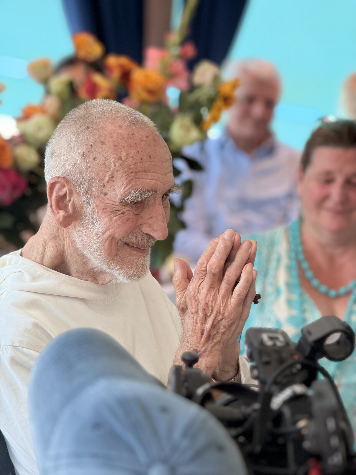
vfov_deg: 16.4
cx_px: 178
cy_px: 238
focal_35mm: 120
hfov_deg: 12.3
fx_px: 1645
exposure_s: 1/99
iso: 80
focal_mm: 15.66
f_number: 2.8
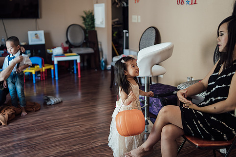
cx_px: 115
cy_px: 68
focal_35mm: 42
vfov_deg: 31.8
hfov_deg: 46.4
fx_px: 275
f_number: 1.4
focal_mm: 35
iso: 640
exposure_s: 1/320
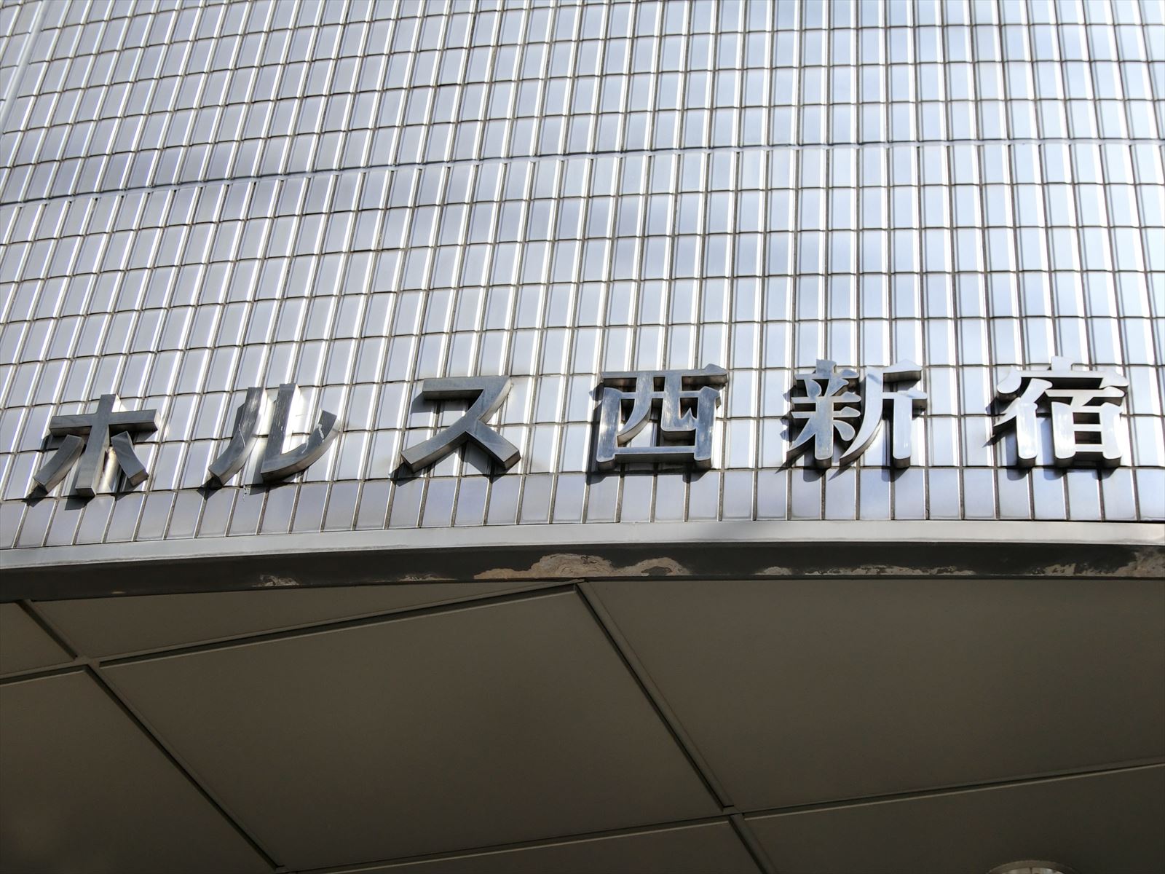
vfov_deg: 21.9
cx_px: 582
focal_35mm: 67
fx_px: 2255
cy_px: 437
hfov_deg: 29.0
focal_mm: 14.4
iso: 80
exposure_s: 1/400
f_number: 5.1
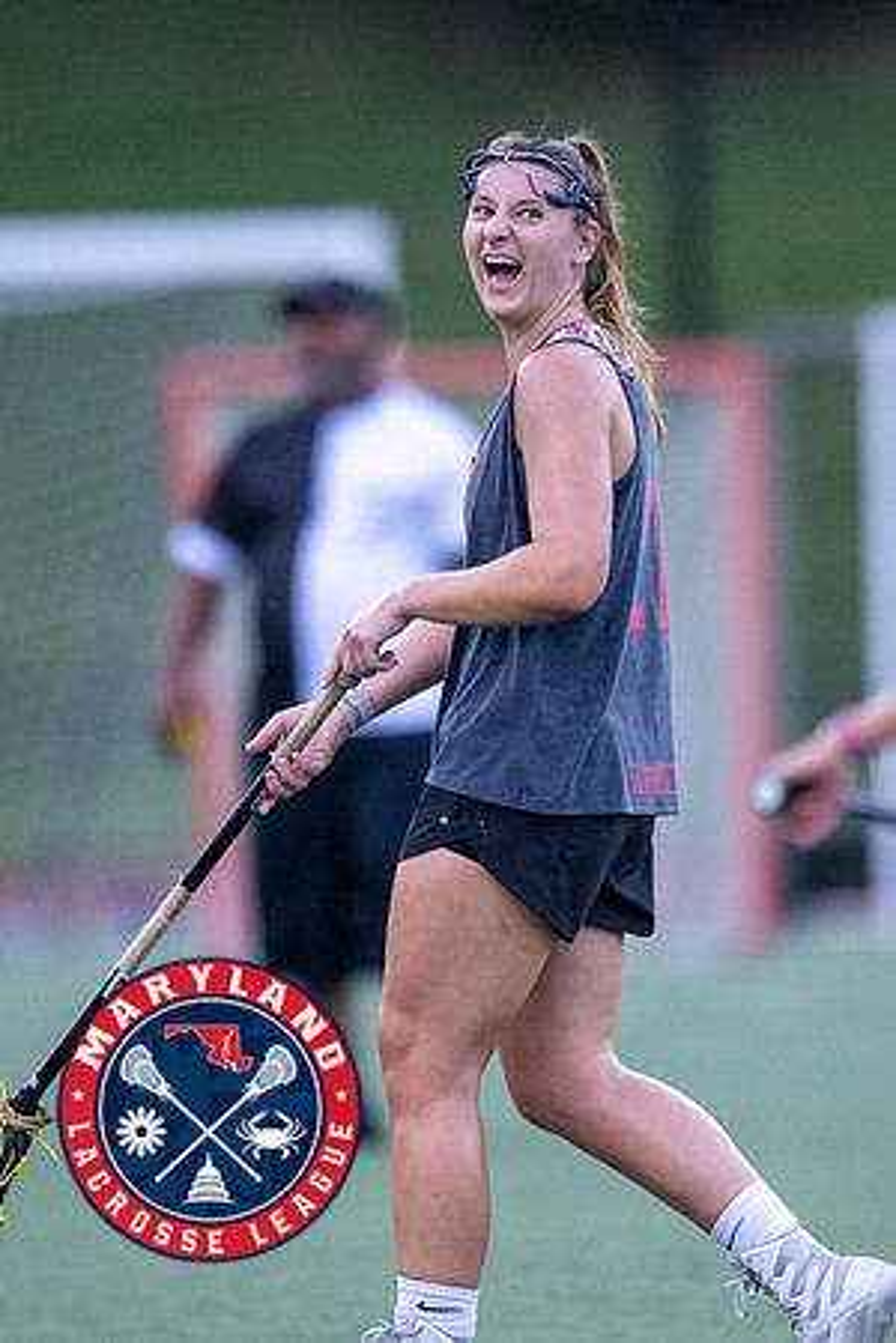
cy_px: 734
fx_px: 25952
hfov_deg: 2.0
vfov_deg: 3.0
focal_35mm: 695
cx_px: 628
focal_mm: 400
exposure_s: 1/1000
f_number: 2.8
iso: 3600
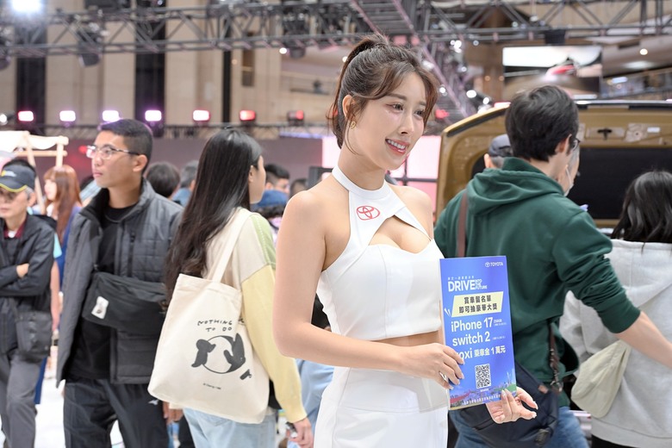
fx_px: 840
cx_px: 336
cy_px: 224
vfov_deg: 29.9
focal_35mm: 45
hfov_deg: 43.6
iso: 1000
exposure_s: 1/60
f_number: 4
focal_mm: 45
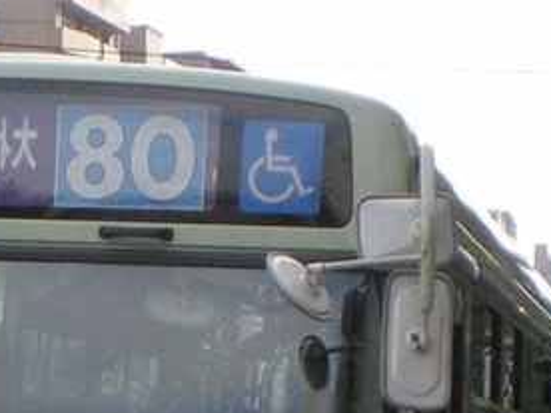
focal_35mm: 110
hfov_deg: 17.7
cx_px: 70
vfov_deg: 13.0
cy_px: 533
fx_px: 1751
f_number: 4.6
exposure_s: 1/400
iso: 200
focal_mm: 6.3
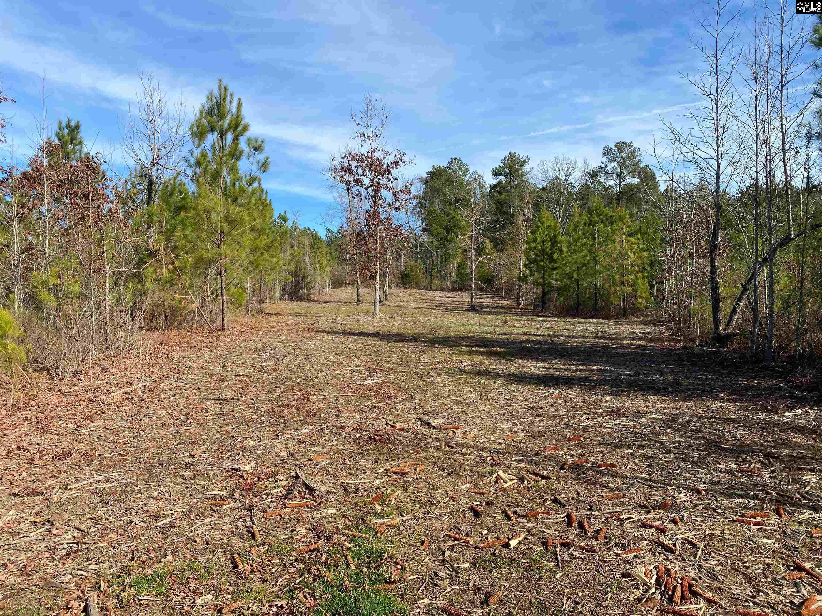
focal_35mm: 26
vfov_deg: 53.1
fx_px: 617
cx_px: 411
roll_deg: -0.2
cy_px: 308
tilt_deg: -2.1
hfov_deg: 67.3
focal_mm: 4.25
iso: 32
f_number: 1.8
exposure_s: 1/2268
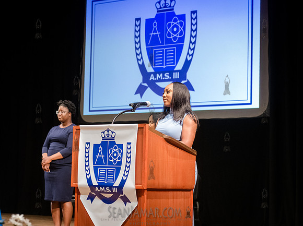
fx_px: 795
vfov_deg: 16.2
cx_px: 167
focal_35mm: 91
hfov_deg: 21.6
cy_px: 119
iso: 5000
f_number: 4
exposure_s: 1/200
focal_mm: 80
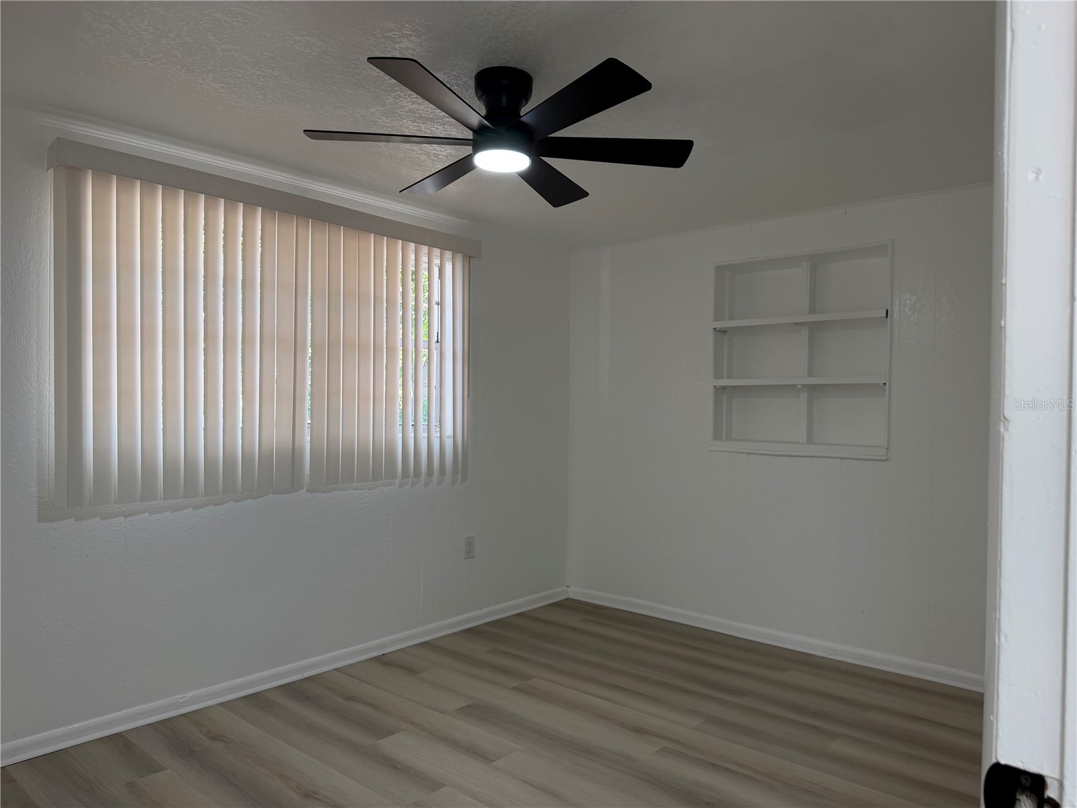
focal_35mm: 24
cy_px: 404
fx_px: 747
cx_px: 538
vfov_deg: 56.8
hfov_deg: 71.6
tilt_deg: -0.4
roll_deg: -0.5
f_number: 1.78
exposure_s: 1/60
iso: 125
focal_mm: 6.76
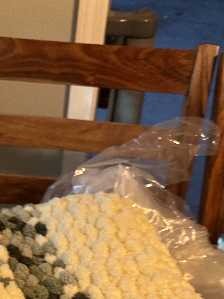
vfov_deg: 25.3
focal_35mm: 69
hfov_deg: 20.4
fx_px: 595
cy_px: 361
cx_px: -15
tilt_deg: -45.1
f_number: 1.78
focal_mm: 6.86
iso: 200
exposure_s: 1/60
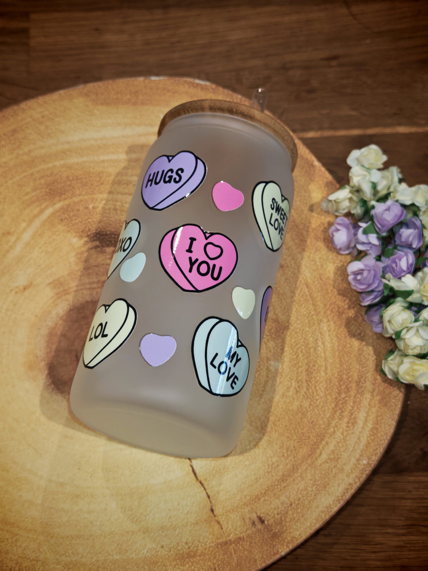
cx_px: 214
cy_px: 286
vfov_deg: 39.7
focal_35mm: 48
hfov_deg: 30.3
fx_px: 791
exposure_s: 1/100
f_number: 2
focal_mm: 6.83
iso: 200
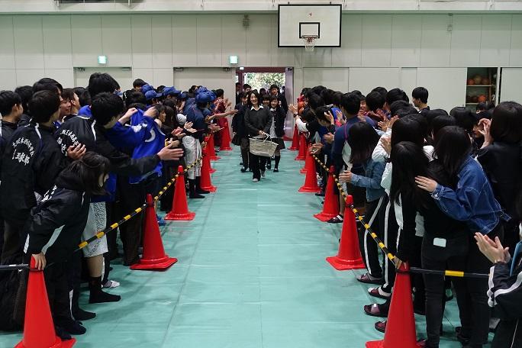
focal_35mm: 41
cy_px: 174
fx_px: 594
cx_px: 261
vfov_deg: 32.6
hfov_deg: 47.4
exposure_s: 1/50
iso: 400
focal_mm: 15.1
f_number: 2.8
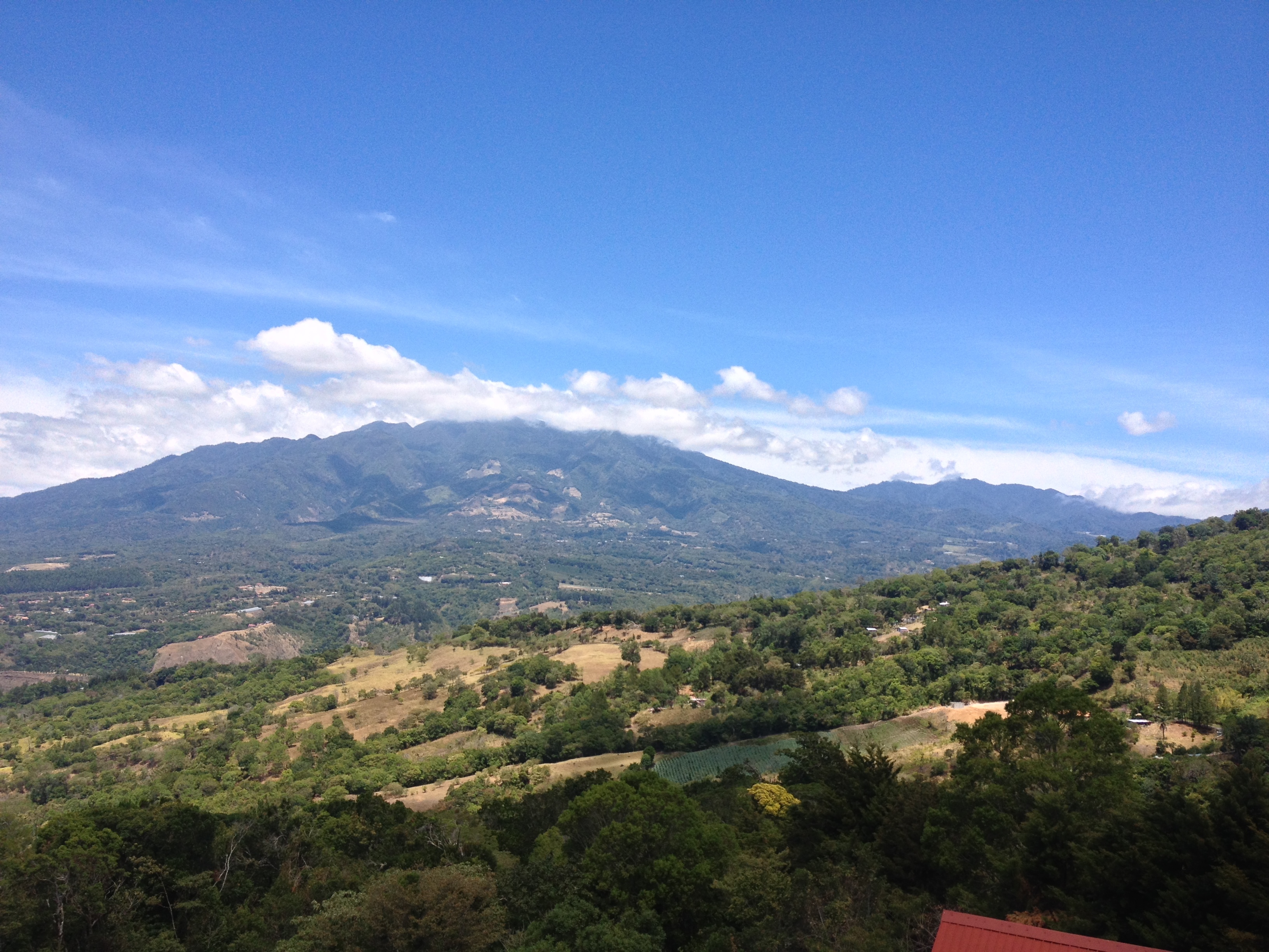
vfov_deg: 40.7
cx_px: 634
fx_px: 1283
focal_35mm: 35
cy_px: 476
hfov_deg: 52.6
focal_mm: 4.28
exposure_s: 1/1577
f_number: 2.4
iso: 50
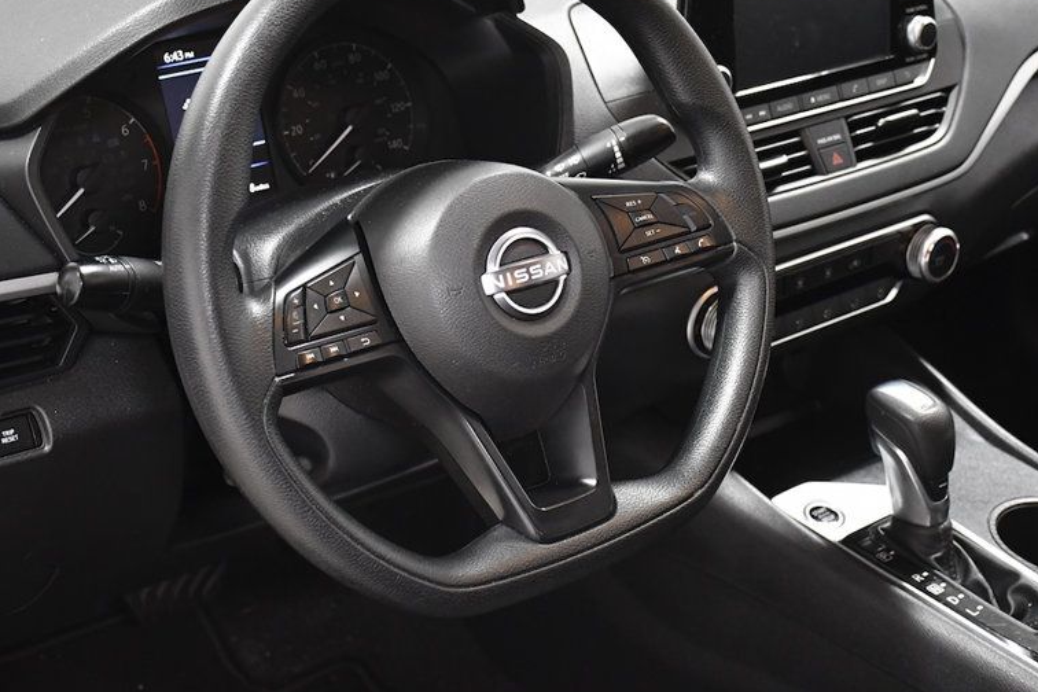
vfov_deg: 22.2
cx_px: 548
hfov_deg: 32.9
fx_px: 1759
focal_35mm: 61
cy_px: 273
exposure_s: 1/100
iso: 2500
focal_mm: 30
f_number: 4.5
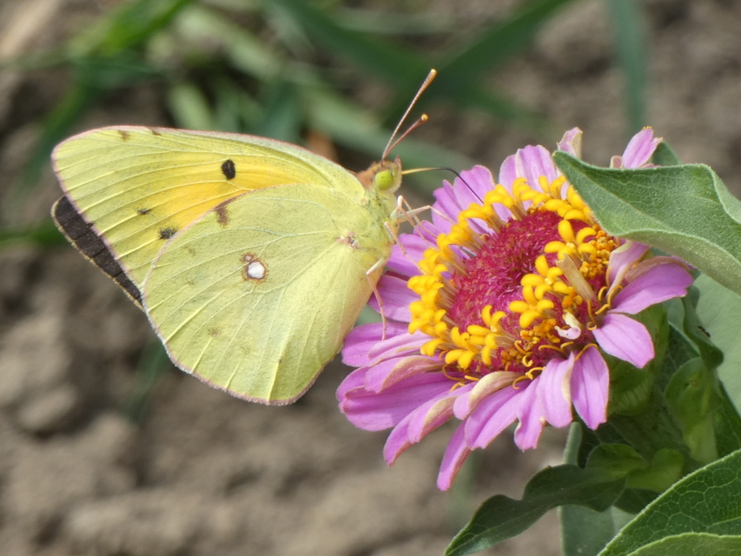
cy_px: 278
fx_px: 9163
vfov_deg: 3.5
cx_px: 370
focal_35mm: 428
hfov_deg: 4.6
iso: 80
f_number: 5.6
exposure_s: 1/100
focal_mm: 76.7
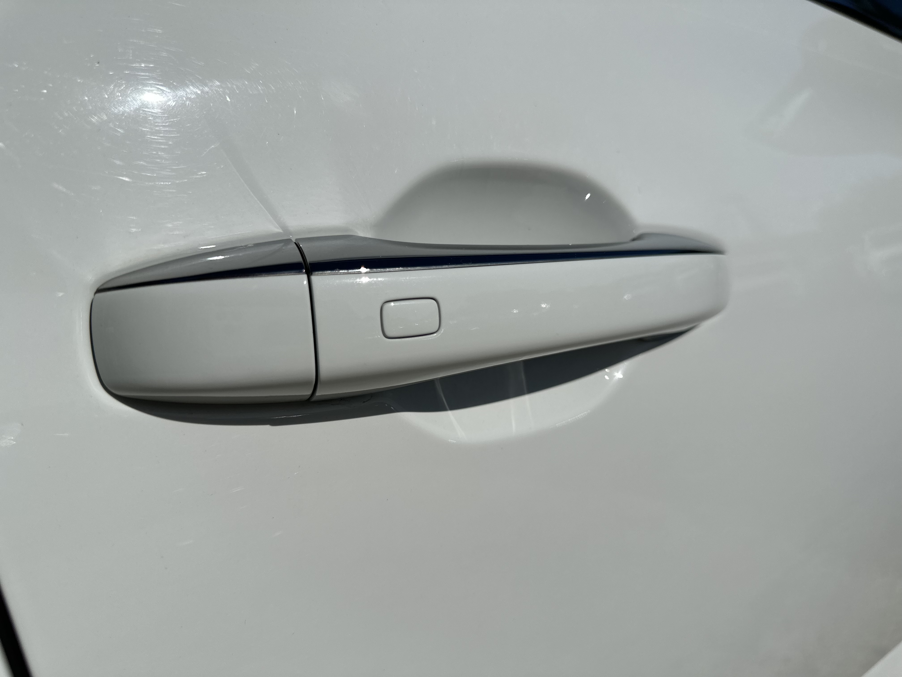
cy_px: 338
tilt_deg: -15.9
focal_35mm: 24
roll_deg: +0.8
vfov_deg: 56.8
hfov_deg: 71.6
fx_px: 625
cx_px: 451
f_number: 1.78
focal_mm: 6.86
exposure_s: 1/18519
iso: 64
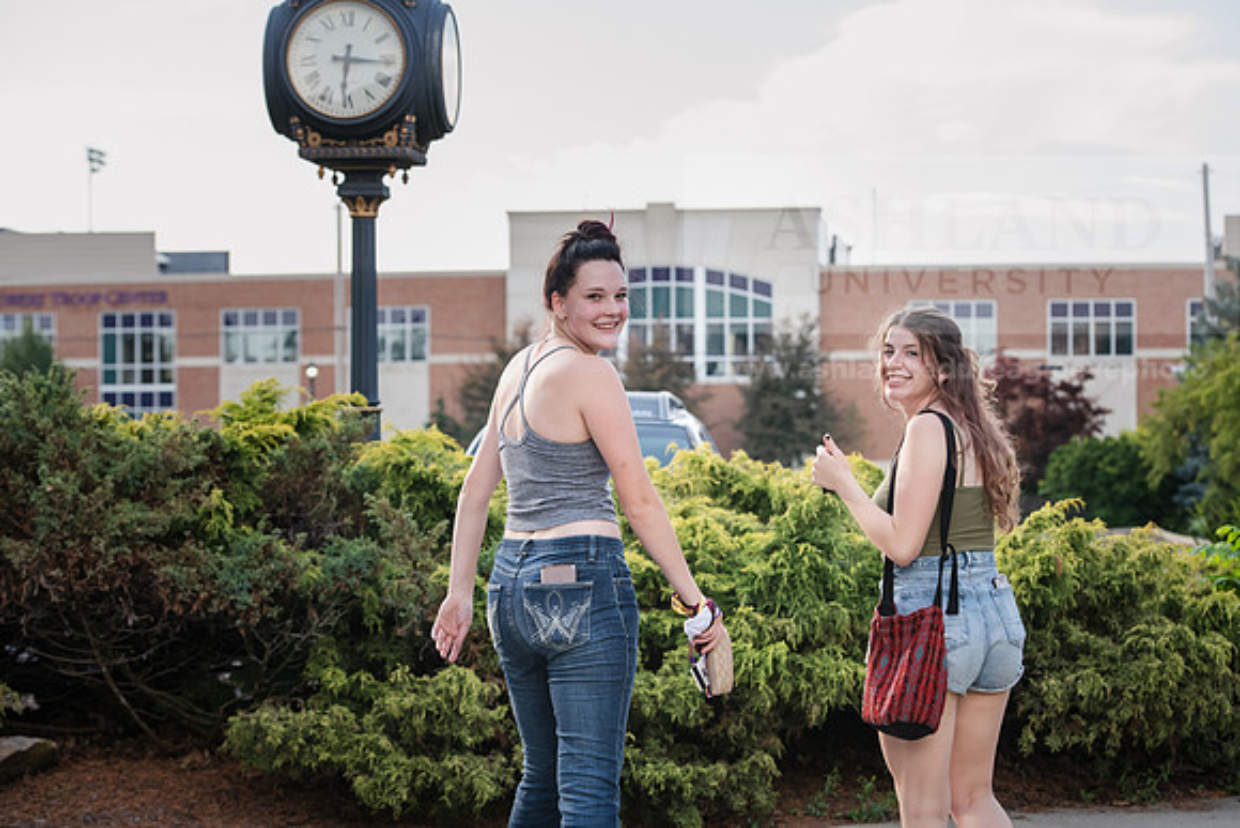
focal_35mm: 92
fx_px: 3169
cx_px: 620
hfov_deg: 22.1
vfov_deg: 14.9
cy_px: 414
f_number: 5.6
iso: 800
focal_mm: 92
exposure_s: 1/400
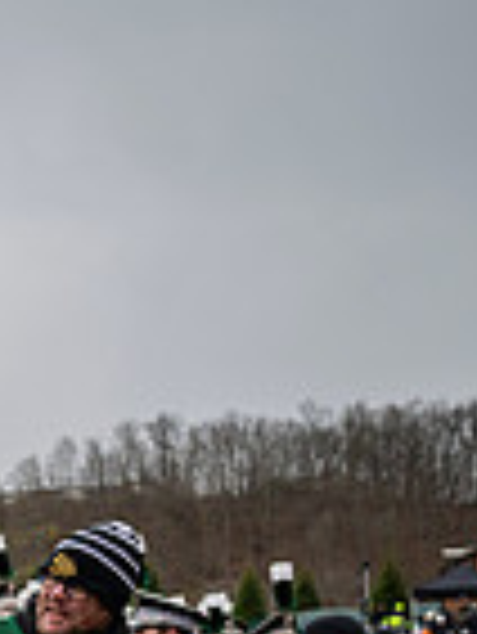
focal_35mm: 95
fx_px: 1743
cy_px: 713
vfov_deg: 19.7
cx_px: -648
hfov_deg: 12.4
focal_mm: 24
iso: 100
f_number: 2.8
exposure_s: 1/500
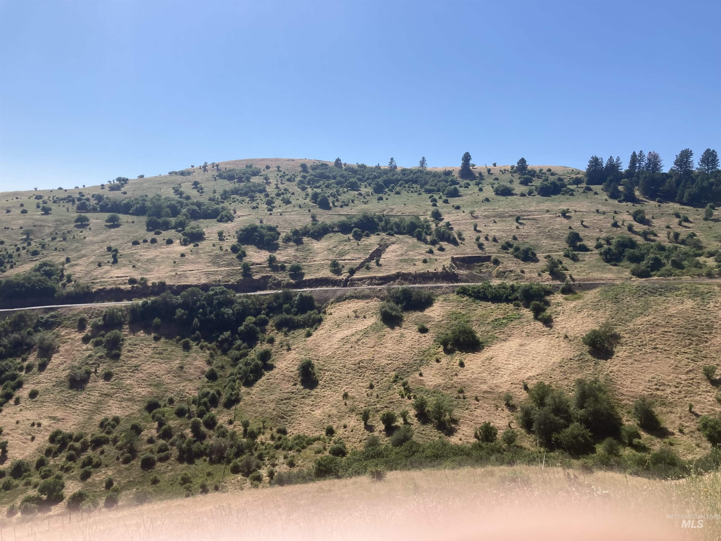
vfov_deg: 49.7
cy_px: 270
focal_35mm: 28
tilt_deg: -2.2
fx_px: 583
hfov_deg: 63.4
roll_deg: -3.4
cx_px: 360
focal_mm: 3.99
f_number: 1.8
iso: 25
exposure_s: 1/2667
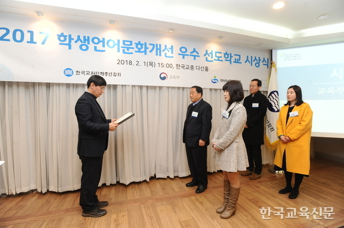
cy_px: 114
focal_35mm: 17
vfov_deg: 70.3
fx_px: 162
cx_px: 172
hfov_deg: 93.3
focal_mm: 17
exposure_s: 1/160
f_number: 5.6
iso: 2000
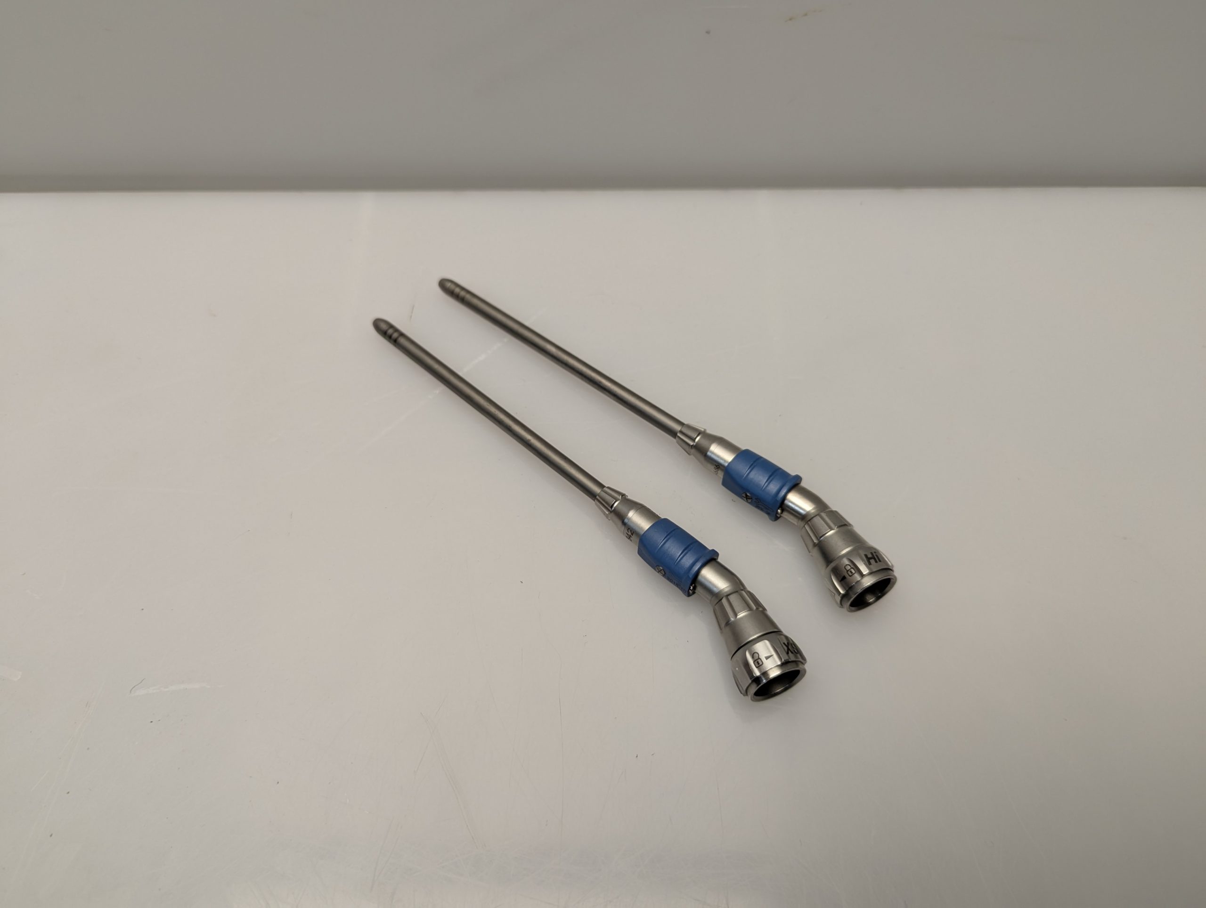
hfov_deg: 71.5
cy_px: 454
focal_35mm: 24
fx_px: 837
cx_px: 603
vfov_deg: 56.9
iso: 74
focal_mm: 6.81
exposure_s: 1/100
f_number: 1.85
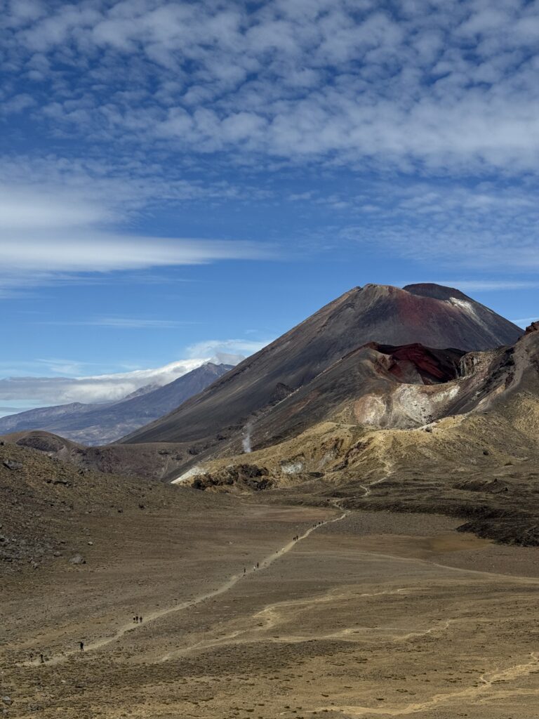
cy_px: 360
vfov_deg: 39.7
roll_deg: +1.1
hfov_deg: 30.3
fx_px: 997
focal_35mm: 48
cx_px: 270
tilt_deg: +4.5
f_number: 1.78
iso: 64
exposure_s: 1/7937
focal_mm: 6.76
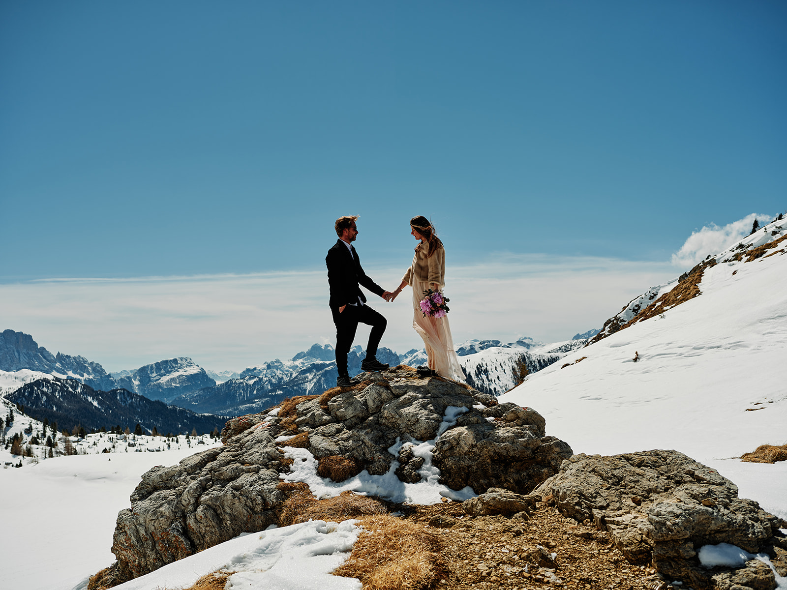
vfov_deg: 36.0
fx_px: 909
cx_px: 394
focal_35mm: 40
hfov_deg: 46.8
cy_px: 295
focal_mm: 50
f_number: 6.4
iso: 100
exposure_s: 1/1100
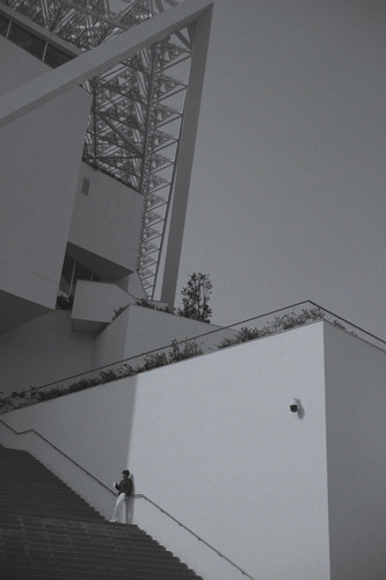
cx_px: 193
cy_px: 290
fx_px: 644
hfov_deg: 33.4
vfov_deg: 48.5
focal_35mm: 40
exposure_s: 1/5000
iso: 640
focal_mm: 40
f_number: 5.6
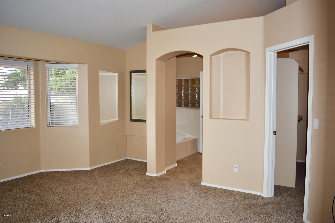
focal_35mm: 30
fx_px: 279
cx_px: 168
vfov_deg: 43.6
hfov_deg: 61.9
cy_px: 112
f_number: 3.5
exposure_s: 1/60
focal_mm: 20
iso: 100
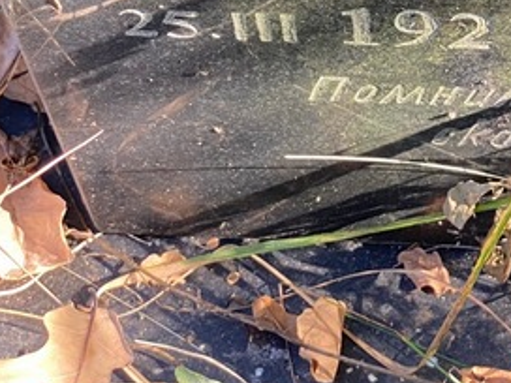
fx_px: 2259
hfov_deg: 12.6
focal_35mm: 153
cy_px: -54
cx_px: 626
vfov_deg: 9.6
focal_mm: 6
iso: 100
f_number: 2
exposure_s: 1/121
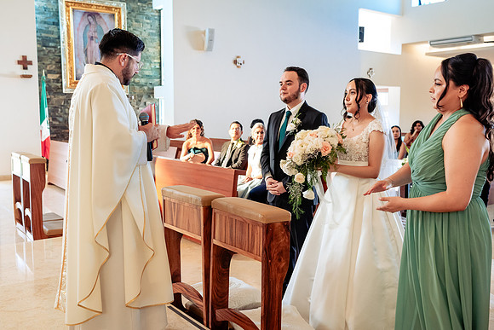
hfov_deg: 52.6
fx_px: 499
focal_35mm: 36
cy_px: 165
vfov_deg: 36.5
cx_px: 247
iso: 2000
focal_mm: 35
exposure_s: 1/125
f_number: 4.5
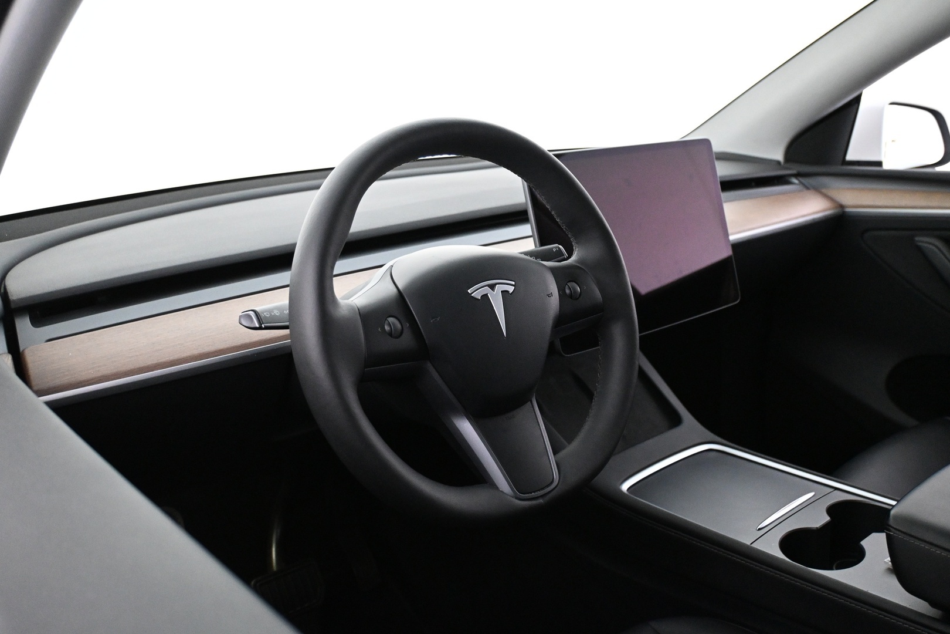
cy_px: 317
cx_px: 475
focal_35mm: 32
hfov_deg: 59.5
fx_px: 831
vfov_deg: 41.7
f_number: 4
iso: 4000
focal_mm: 21
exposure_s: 1/50
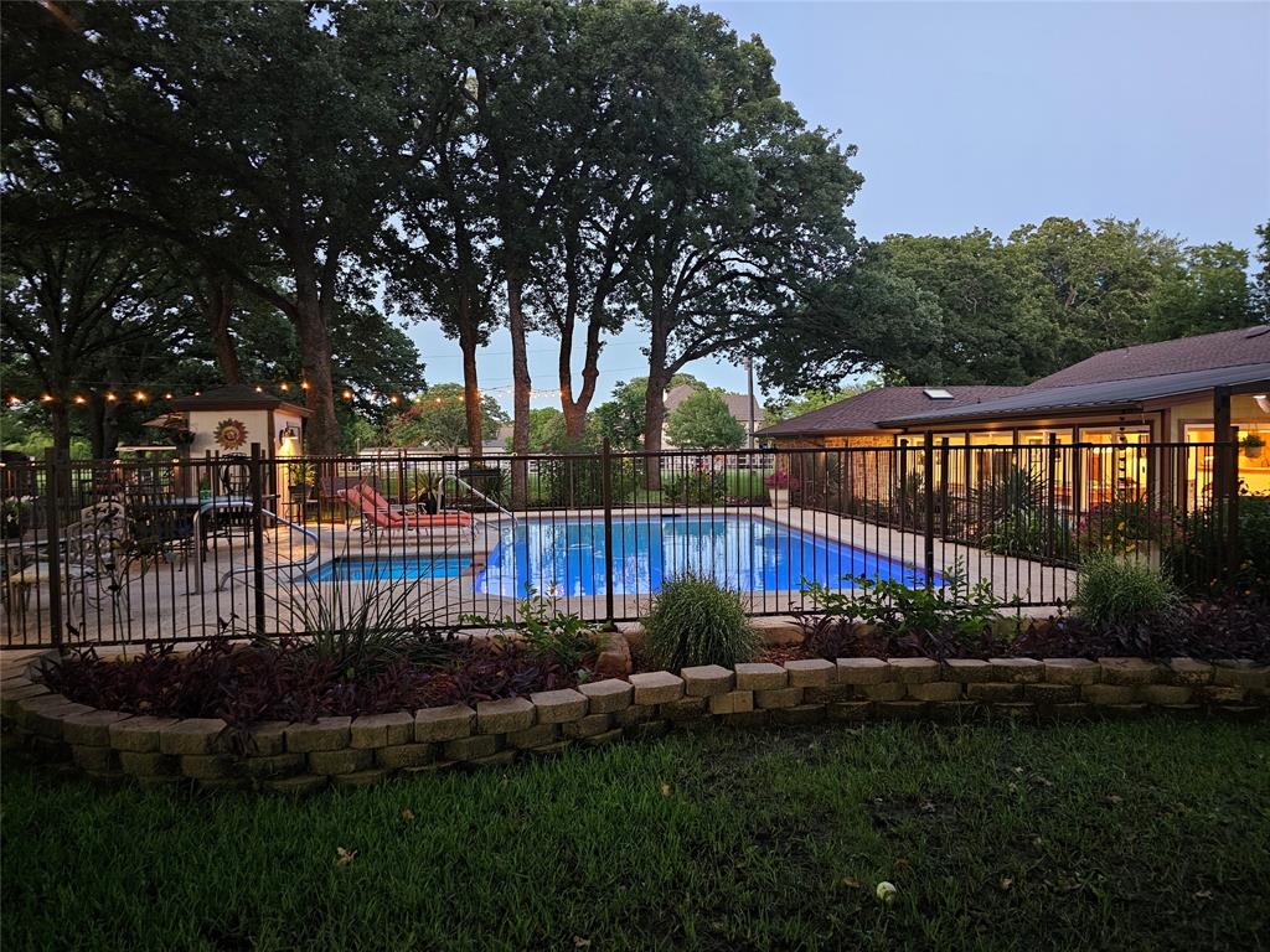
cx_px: 635
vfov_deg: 58.9
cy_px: 476
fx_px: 844
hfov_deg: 73.9
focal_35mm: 23
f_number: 1.7
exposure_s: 1/24
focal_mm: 6.3
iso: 640
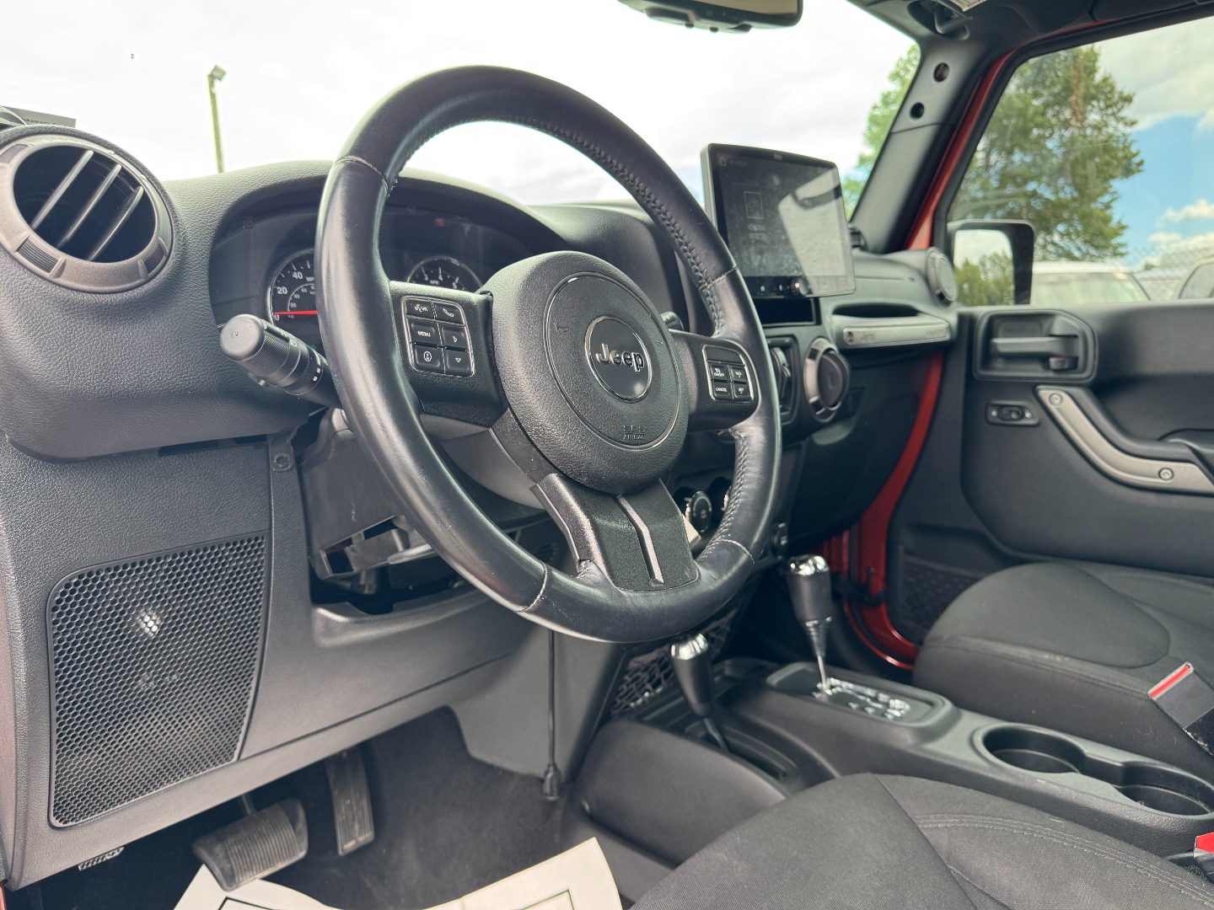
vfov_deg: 56.8
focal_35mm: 24
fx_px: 842
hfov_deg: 71.6
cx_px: 607
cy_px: 455
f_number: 1.78
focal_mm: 6.76
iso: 64
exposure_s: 1/121
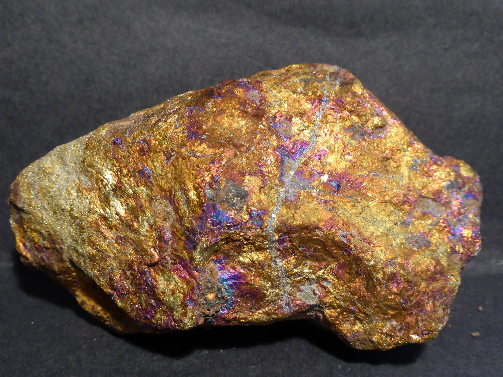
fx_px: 712
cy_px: 188
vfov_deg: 29.7
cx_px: 252
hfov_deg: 38.9
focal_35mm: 49
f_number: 4.2
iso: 400
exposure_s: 1/13
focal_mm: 8.5
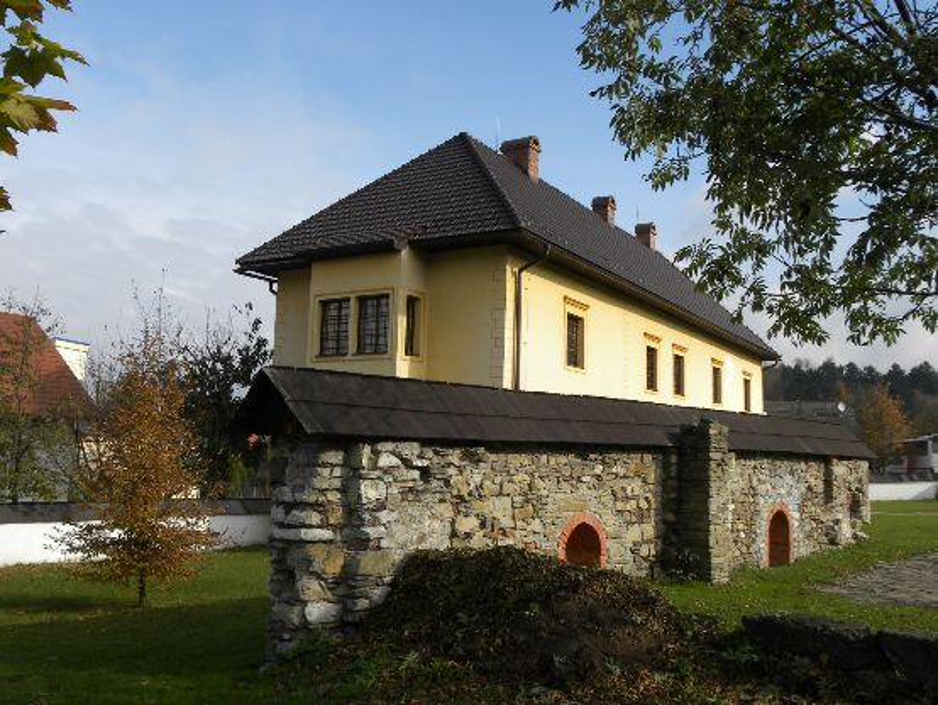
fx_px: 895
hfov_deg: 55.3
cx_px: 469
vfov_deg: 43.0
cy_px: 352
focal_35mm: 33
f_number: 5
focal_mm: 5.9
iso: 64
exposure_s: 1/314
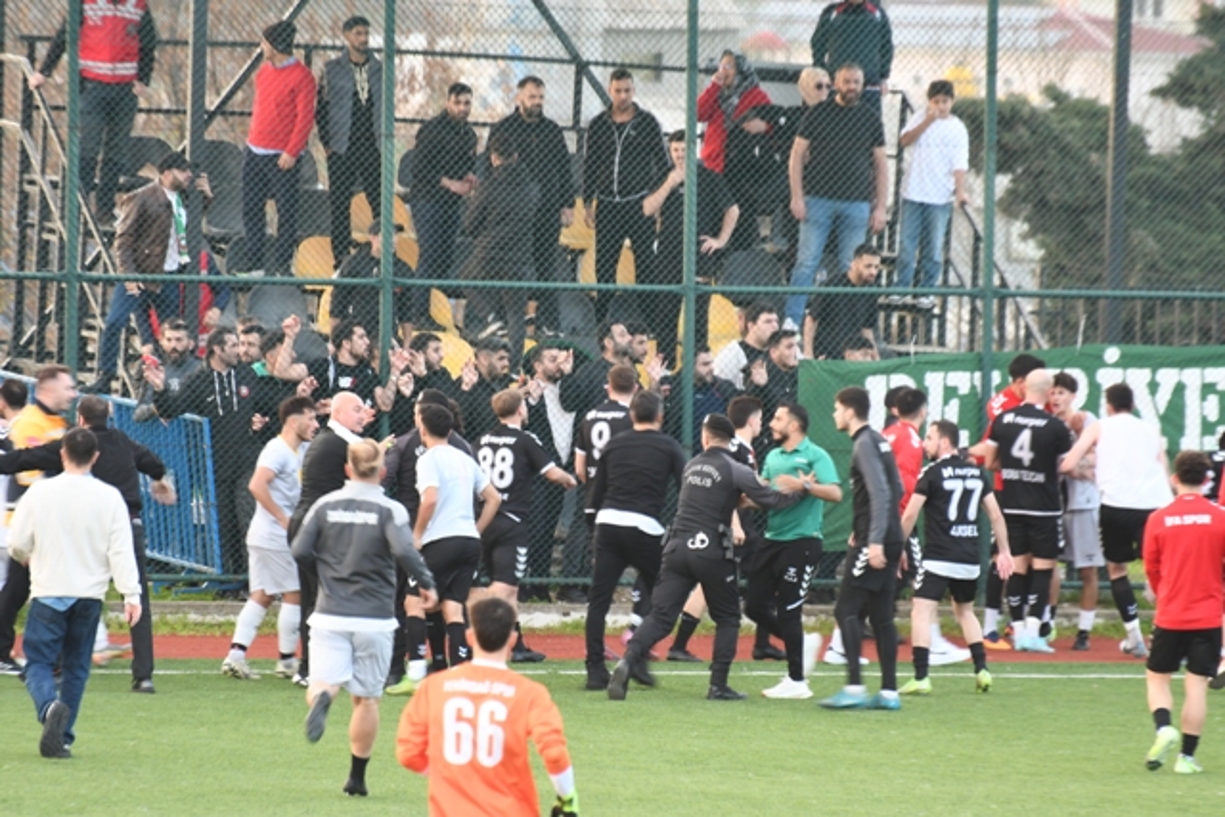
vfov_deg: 3.4
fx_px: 13783
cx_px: 612
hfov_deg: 5.1
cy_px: 408
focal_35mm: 405
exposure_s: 1/50
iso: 400
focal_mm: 270
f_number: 5.6
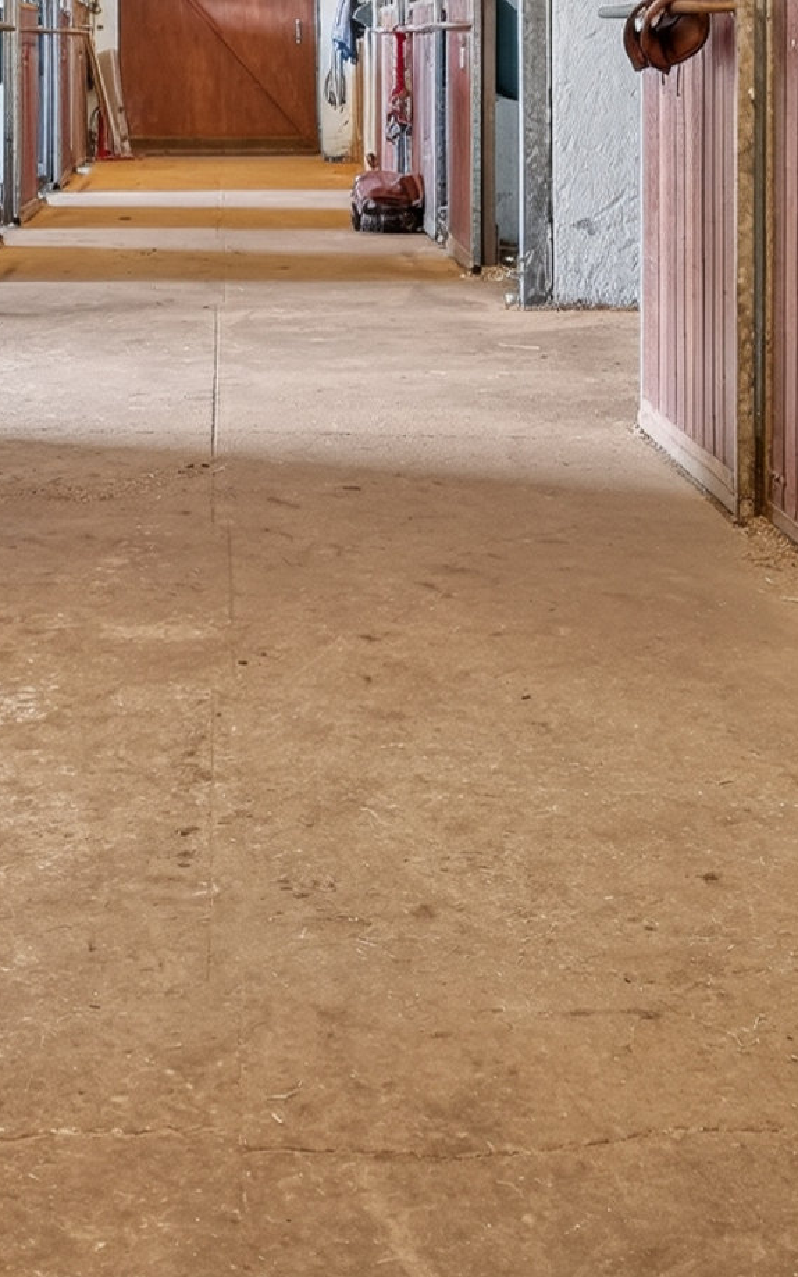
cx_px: 158
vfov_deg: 27.9
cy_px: 129
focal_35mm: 71
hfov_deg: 18.2
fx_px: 2472
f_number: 9
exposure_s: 1/5
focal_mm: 25
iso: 400
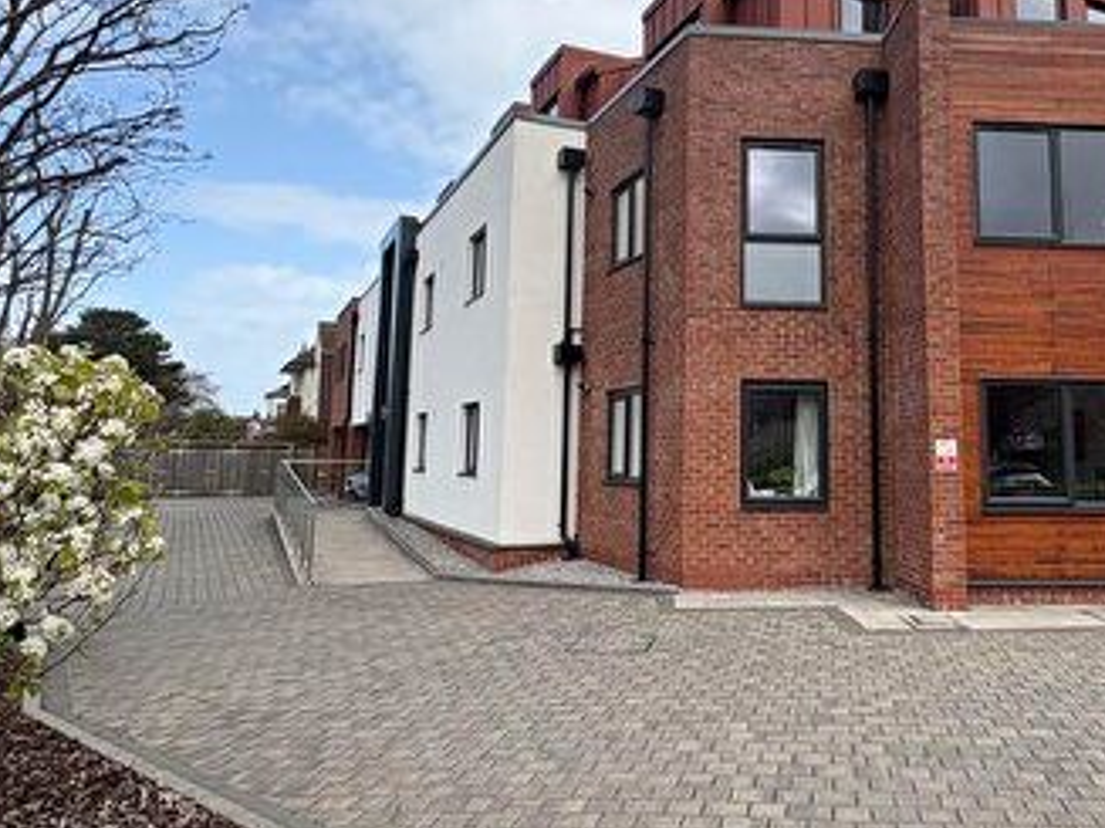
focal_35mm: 30
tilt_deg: +7.5
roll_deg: +0.2
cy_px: 330
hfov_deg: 59.1
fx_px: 957
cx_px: 703
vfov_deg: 46.5
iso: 50
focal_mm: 2.22
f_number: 2.2
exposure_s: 1/1048
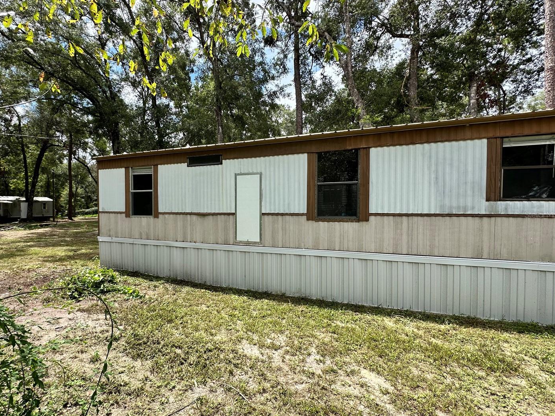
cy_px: 214
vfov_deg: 78.1
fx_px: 257
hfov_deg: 94.1
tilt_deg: -1.4
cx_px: 245
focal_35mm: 16
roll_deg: -0.4
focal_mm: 2.22
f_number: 2.2
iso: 40
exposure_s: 1/861
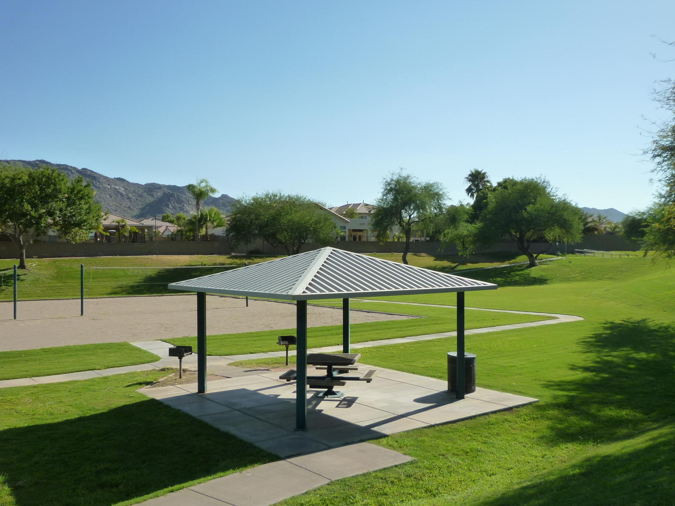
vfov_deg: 42.9
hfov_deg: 55.3
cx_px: 370
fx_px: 643
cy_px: 256
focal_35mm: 33
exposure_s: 1/800
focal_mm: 5.2
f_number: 4
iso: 125
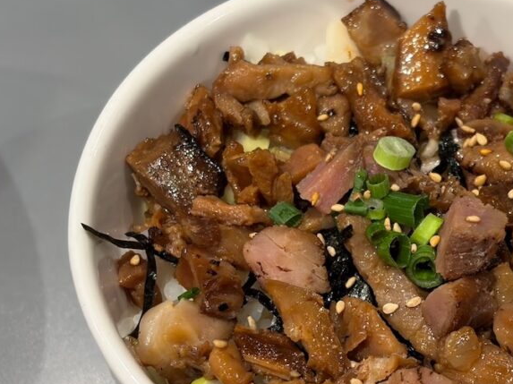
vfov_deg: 15.9
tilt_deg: -56.3
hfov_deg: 20.9
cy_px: 244
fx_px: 1377
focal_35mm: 93
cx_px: 406
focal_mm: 5.96
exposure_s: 1/50
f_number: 1.6
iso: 32
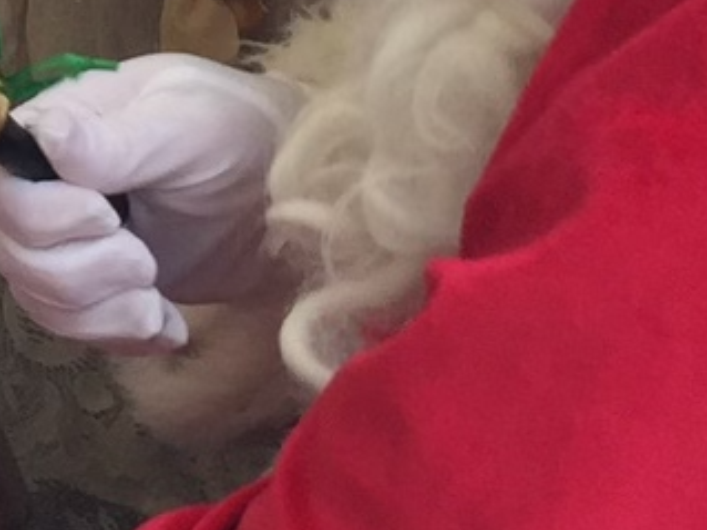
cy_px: -479
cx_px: -321
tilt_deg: +2.2
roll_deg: -0.6
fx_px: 3797
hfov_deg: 10.3
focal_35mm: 186
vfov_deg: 7.7
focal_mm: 4.15
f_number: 2.2
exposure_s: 1/171
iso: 32
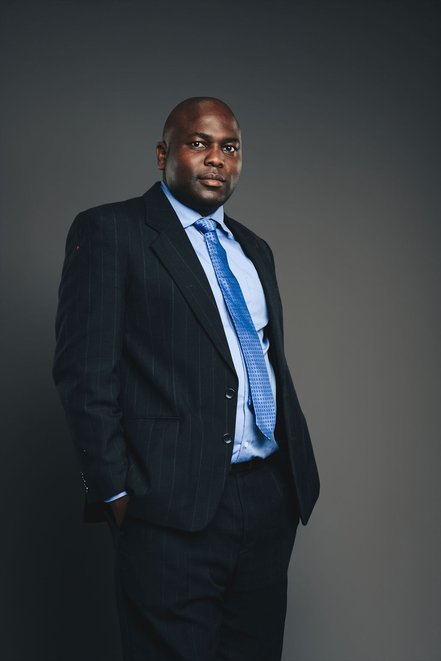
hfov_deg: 16.1
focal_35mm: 85
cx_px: 220
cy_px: 330
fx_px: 1562
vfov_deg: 23.9
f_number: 9
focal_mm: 85
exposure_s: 1/100
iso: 125
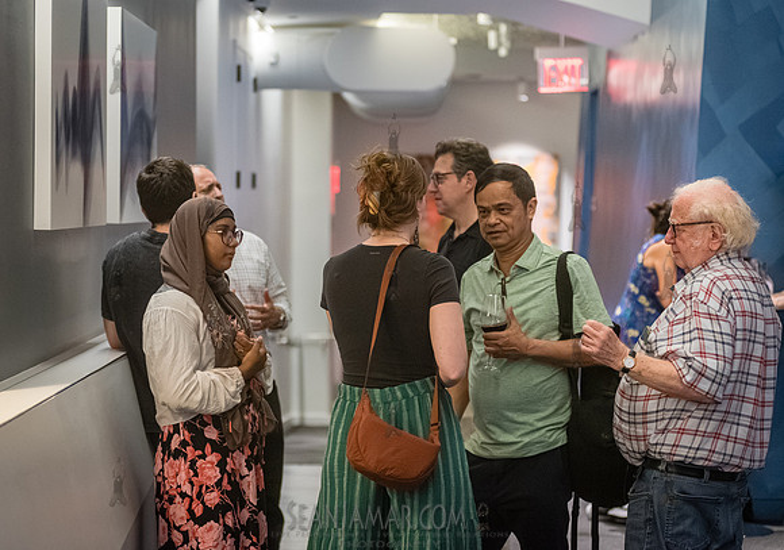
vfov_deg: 15.1
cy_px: 240
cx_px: 320
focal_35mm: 94
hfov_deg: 21.3
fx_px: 2080
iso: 6400
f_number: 2.8
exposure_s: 1/250
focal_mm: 80
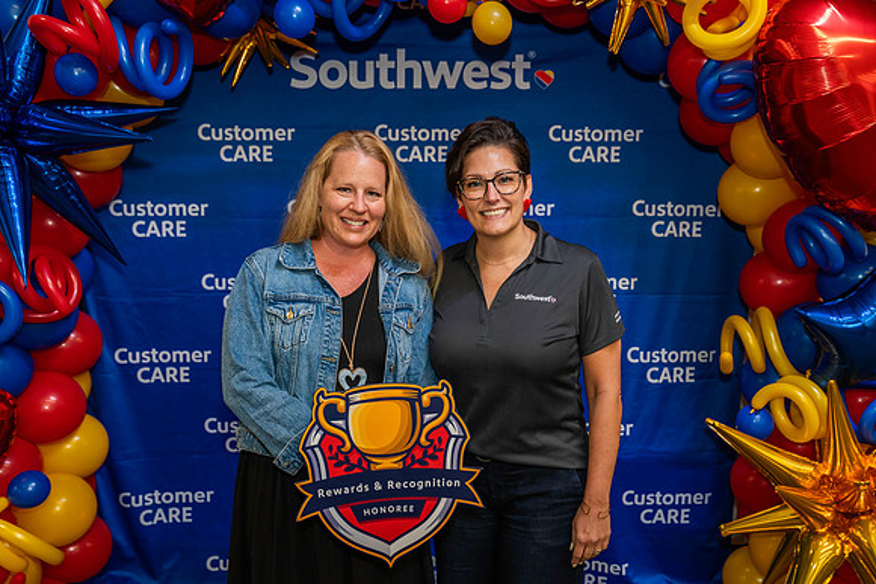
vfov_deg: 33.9
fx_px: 958
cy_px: 292
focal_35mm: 39
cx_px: 438
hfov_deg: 49.1
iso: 1250
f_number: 4
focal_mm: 39
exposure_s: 1/160
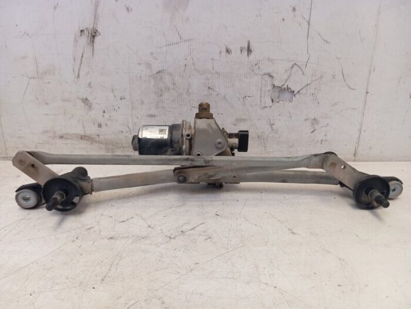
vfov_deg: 49.9
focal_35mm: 28
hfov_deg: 63.4
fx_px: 333
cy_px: 154
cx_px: 206
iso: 256
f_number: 1.8
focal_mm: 4.22
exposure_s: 1/33.3
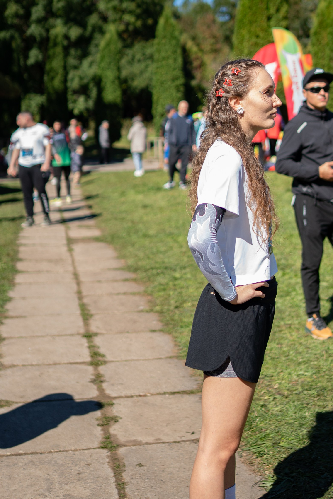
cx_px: 240
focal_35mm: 61
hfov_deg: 22.1
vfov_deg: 32.5
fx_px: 846
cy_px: 148
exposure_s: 1/4000
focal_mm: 35
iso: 200
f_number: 1.8
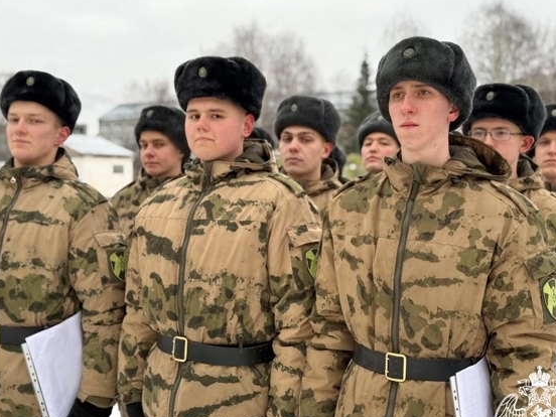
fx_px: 932
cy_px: 223
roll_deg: +0.1
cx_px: 265
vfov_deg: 25.2
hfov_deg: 33.2
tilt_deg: -2.0
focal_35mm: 58
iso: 100
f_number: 1.78
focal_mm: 6.76
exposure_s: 1/364
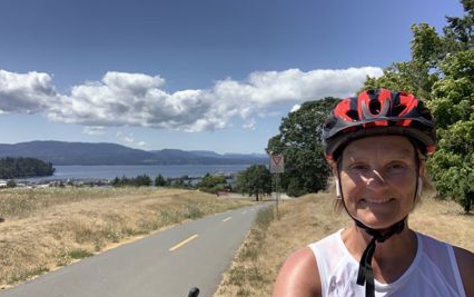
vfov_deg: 36.2
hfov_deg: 55.3
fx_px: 452
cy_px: 182
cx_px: 237
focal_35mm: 35
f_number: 2.2
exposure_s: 1/886
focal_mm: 2.87
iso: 16
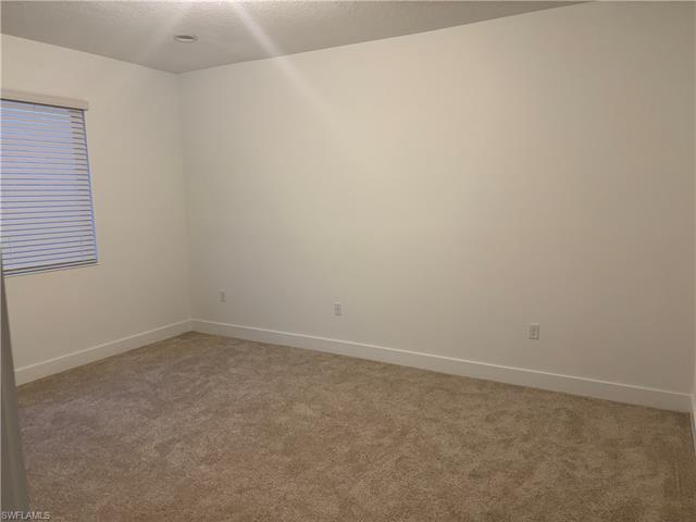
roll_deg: +0.6
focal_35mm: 26
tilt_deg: -8.3
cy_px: 261
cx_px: 348
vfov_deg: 53.1
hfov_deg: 67.3
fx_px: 523
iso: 250
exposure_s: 1/60
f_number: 1.6
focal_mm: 5.96
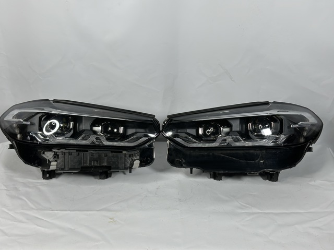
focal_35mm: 48
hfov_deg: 39.7
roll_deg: -0.1
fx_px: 463
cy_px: 125
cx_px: 167
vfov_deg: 30.2
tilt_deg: -27.7
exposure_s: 1/100
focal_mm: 6.86
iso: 64
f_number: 1.78
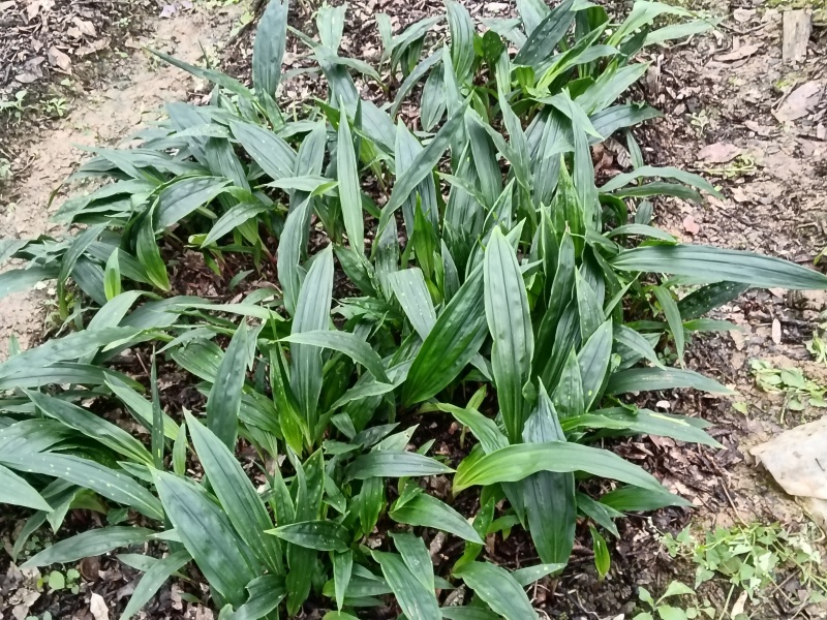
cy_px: 310
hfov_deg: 47.9
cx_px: 414
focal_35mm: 39
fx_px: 932
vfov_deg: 36.8
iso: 1591
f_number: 1.8
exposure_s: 1/25
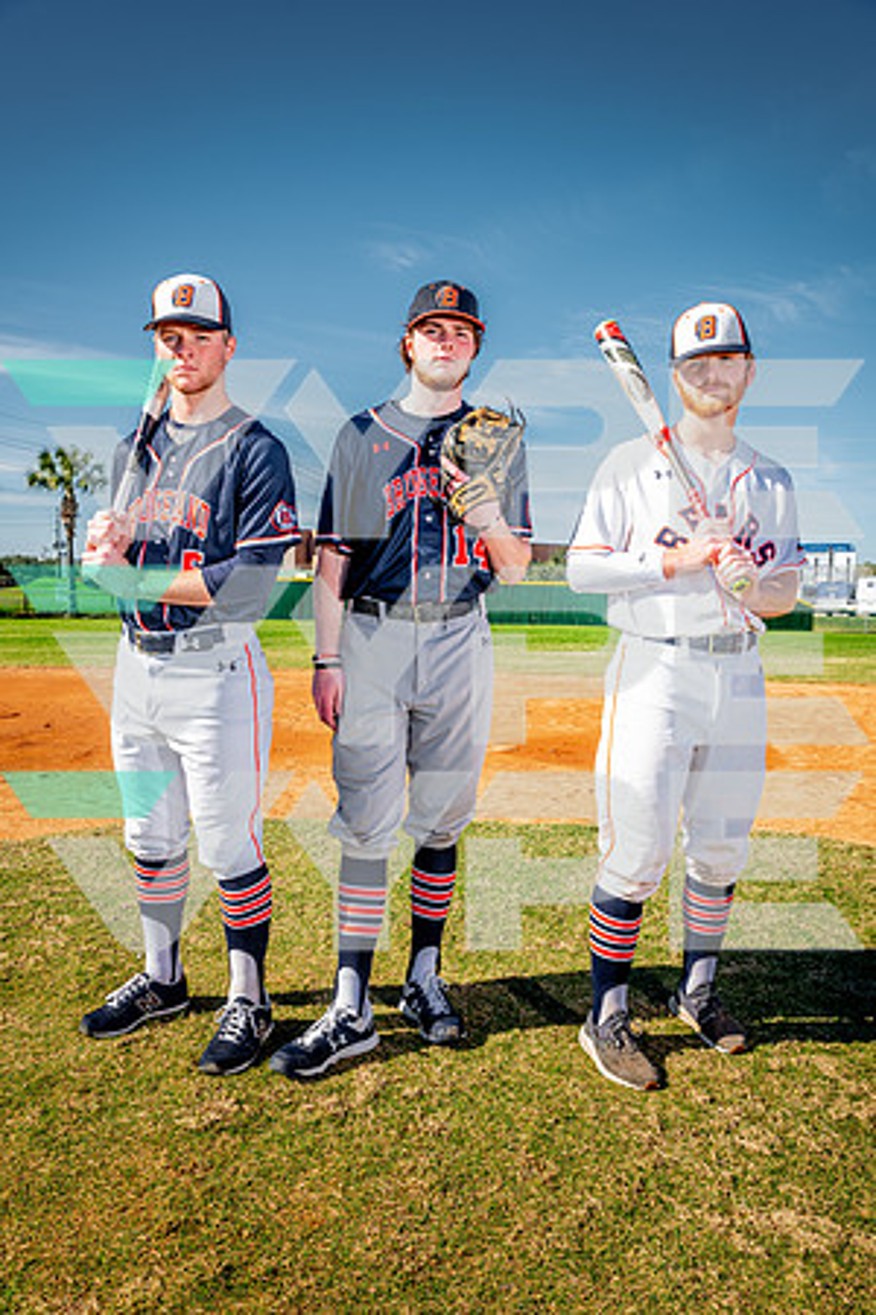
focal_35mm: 30
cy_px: 658
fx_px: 1095
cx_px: 438
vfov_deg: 61.9
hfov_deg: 43.6
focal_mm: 30
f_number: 6.3
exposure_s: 1/250
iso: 100
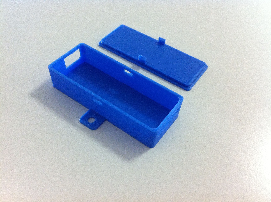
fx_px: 274
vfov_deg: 40.6
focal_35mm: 35
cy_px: 101
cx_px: 136
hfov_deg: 52.7
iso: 200
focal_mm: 3.85
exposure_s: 1/15
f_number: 2.8
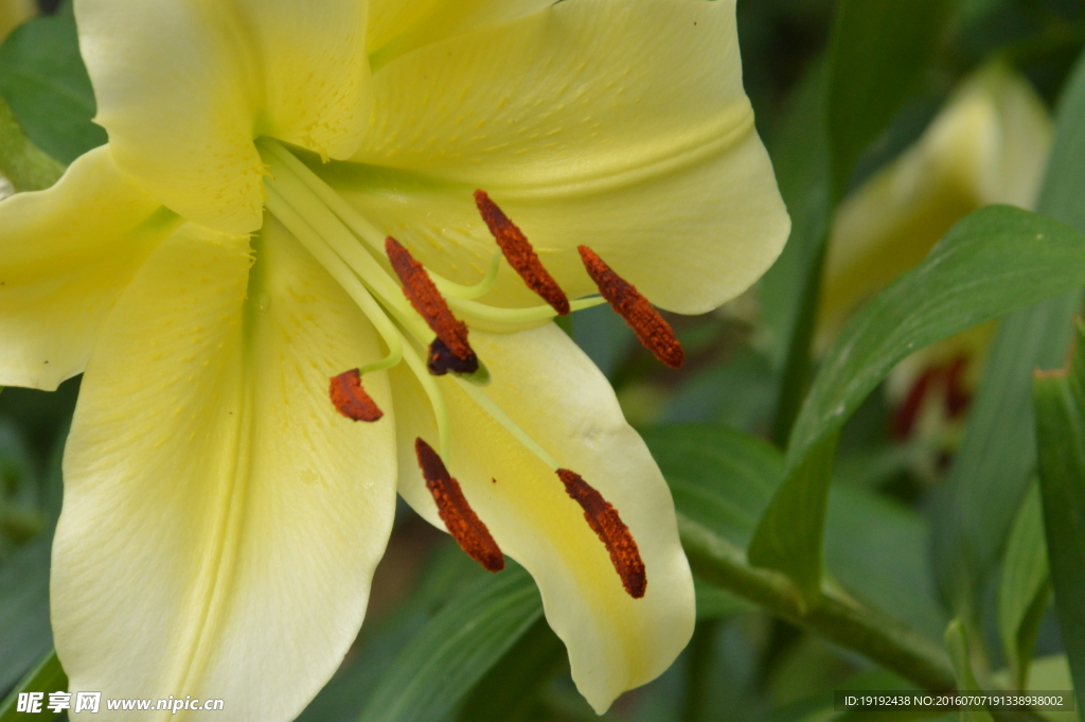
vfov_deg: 5.2
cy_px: 361
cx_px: 542
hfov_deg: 7.9
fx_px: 7905
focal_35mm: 262
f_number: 18
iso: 1100
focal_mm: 175
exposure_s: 1/250
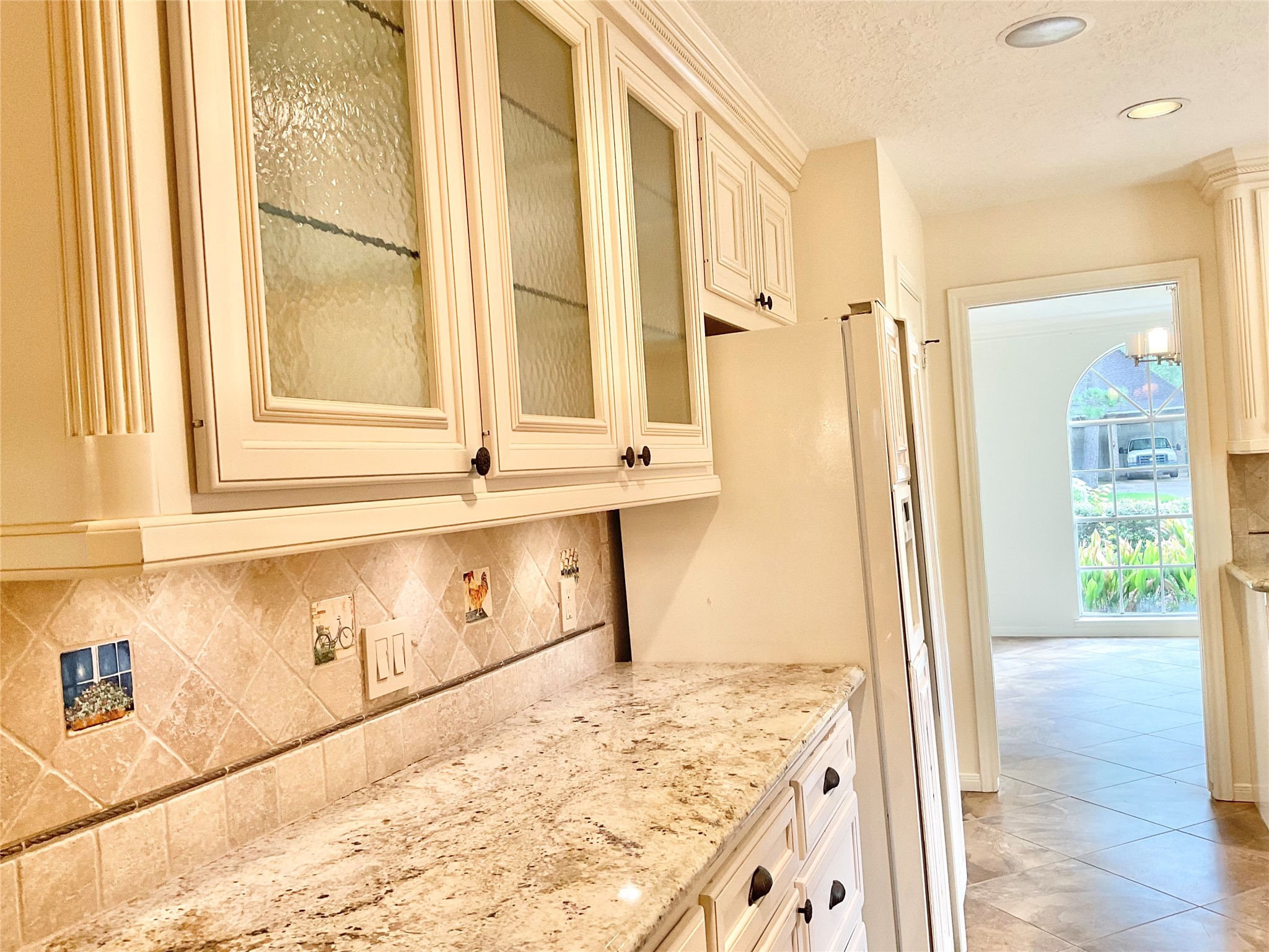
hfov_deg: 61.7
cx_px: 634
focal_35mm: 29
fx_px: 1063
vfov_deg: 48.2
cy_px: 476
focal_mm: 3
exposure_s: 1/60
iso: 64
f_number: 1.8
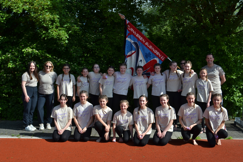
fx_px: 294
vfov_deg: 30.8
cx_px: 122
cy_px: 81
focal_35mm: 44
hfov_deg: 45.0
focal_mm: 29
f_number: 8
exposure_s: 1/250
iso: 100
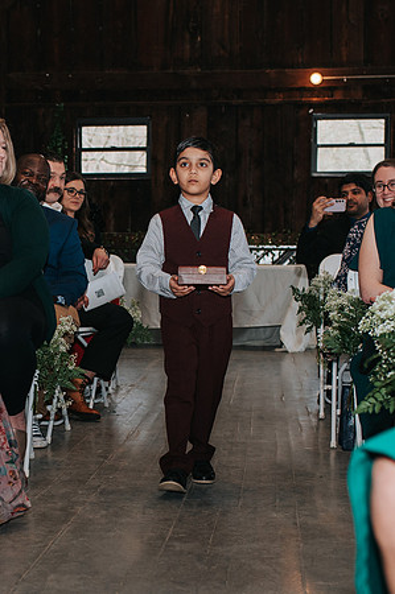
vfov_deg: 27.2
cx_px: 40
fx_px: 1222
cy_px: 392
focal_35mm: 74
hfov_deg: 18.1
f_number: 3.2
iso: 1000
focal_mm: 35
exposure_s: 1/200
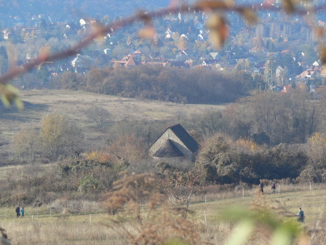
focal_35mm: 210
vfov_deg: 7.1
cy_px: 147
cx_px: 168
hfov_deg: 9.4
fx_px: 1979
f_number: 4
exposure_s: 1/100
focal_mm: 36.8
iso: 80
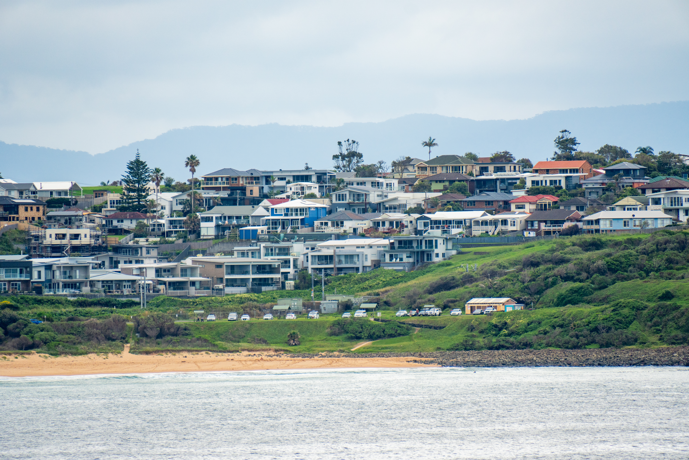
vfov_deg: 3.1
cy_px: 230
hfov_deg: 4.6
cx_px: 344
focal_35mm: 450
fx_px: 8612
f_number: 6.3
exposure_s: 1/500
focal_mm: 300
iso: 250
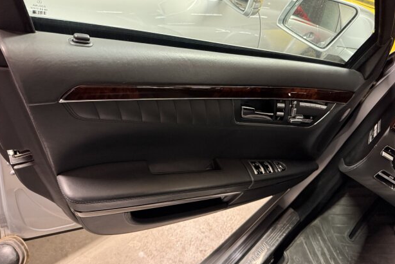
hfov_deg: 69.4
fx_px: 285
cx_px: 199
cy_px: 133
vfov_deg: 49.6
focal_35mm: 26
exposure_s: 1/50
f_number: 1.78
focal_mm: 6.76
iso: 640
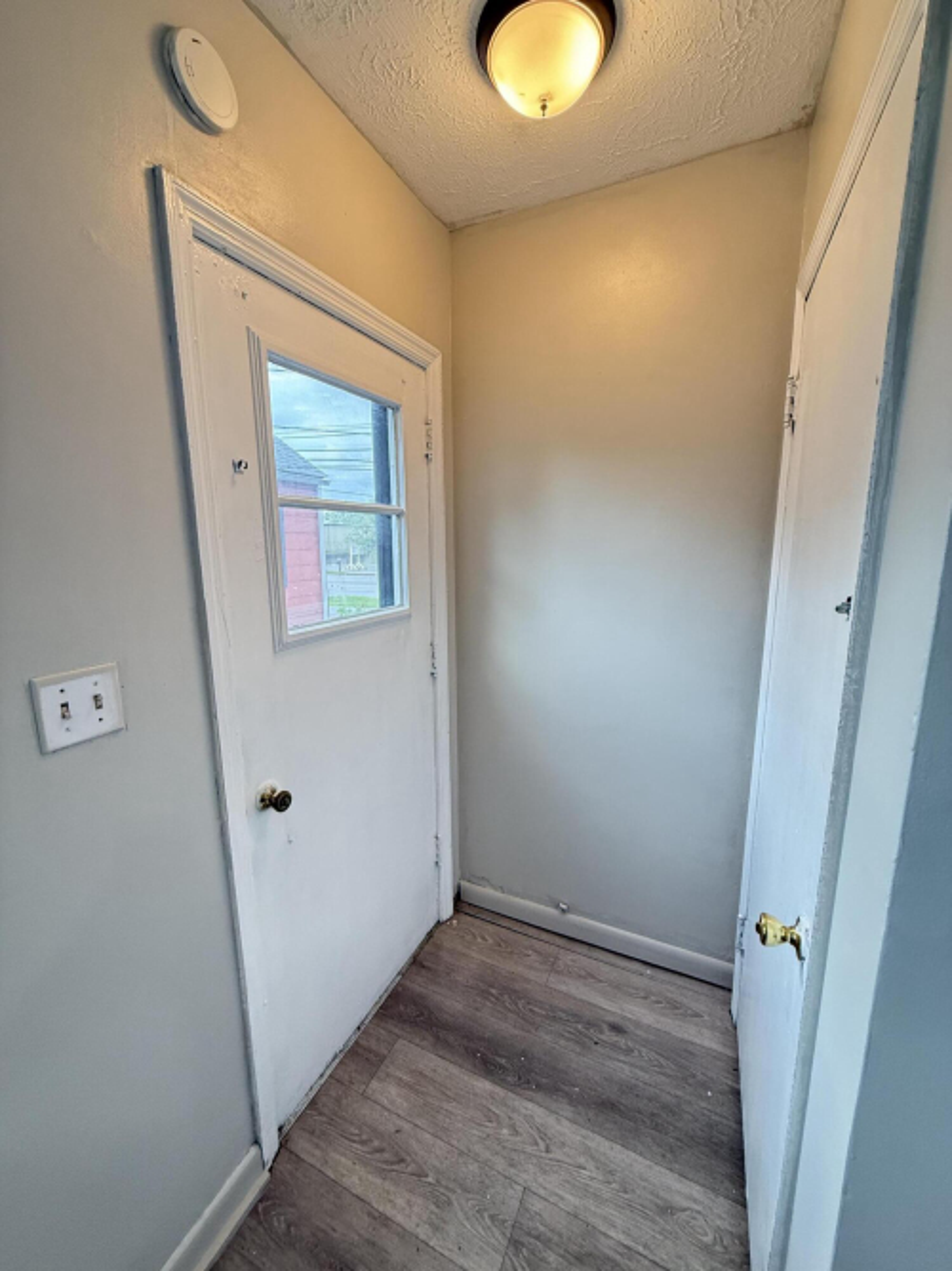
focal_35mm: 14
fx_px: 514
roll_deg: +0.6
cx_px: 476
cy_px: 636
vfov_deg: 102.1
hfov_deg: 85.7
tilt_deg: -8.7
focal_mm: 2.22
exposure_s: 1/120
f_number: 2.2
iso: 400
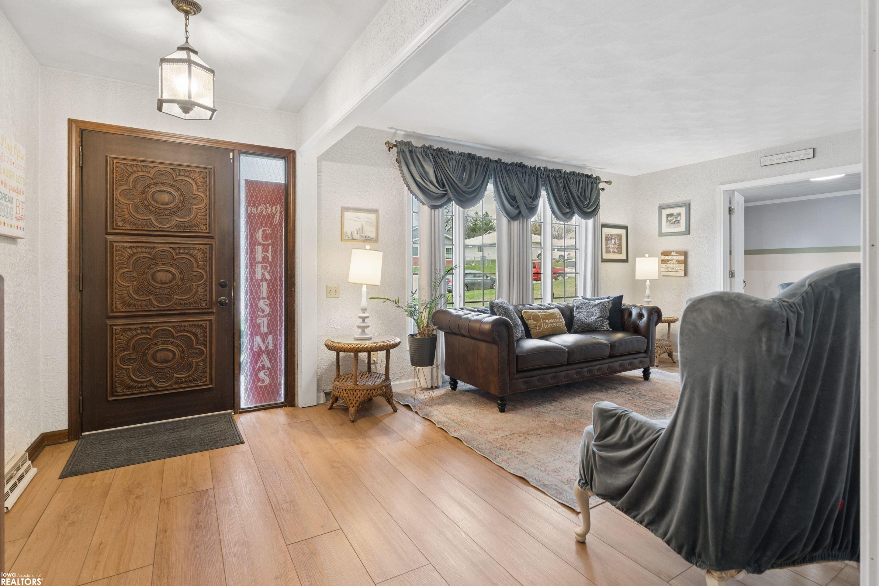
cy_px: 280
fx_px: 415
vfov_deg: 70.4
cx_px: 444
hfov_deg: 93.3
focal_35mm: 17
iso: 400
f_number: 9
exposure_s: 1/15
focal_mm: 16
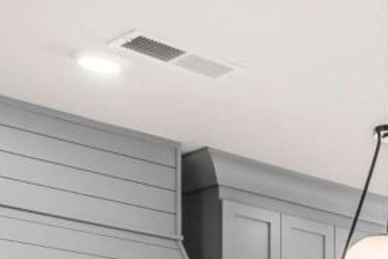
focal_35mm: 100
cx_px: 672
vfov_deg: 12.2
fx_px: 1078
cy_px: 510
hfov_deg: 17.2
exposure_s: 1/8
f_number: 9
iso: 250
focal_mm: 16
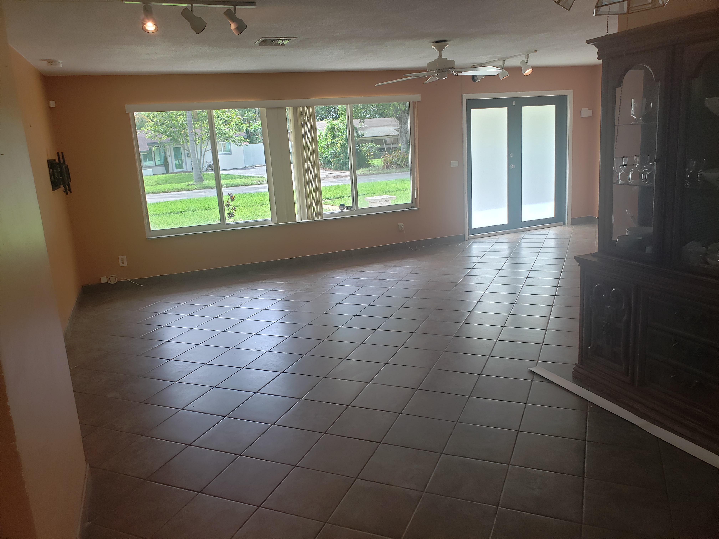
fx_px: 540
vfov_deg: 53.1
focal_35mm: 26
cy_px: 270
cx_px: 360
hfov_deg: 67.3
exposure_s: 1/120
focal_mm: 4.3
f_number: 2.4
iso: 80
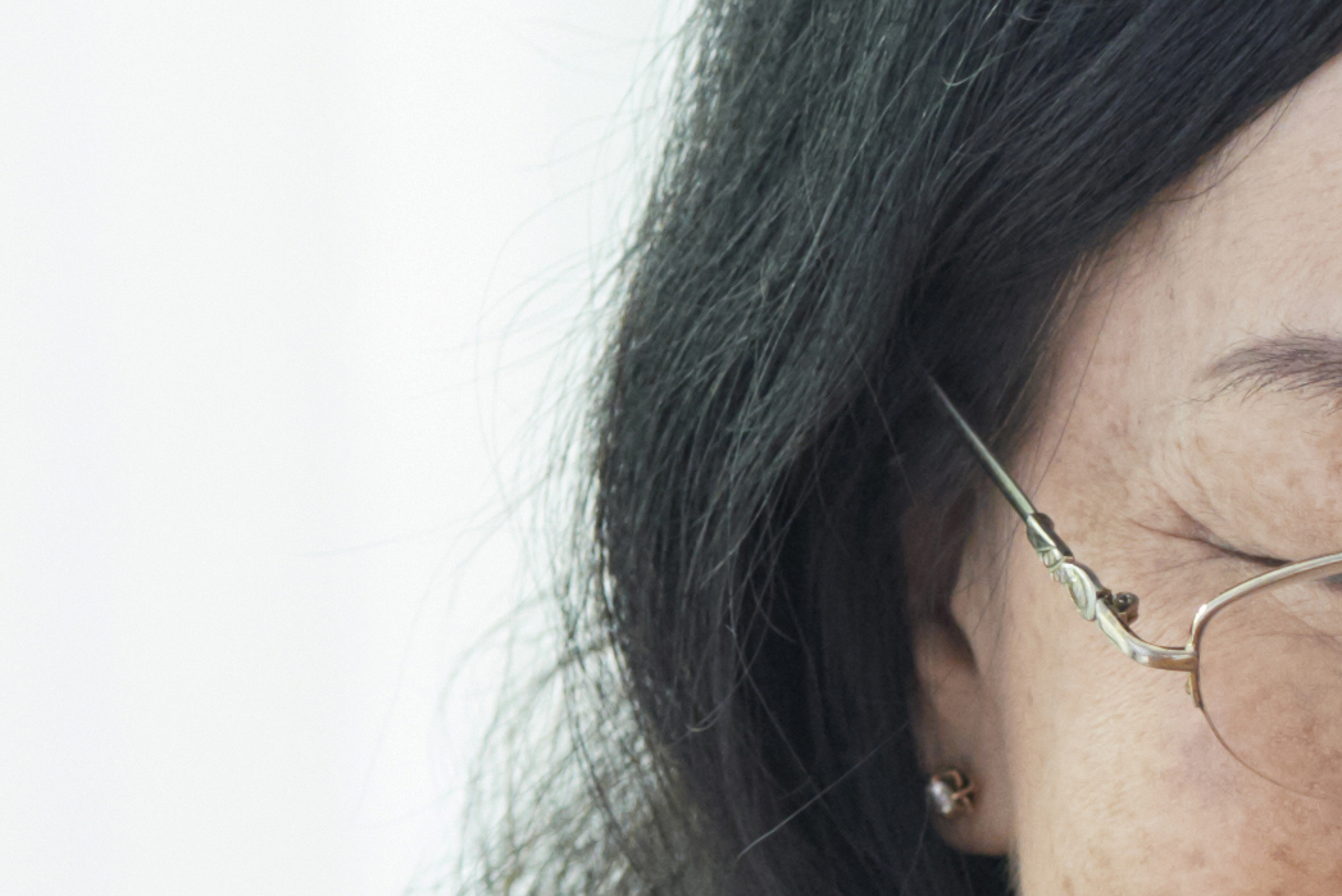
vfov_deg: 2.8
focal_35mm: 492
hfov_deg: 4.1
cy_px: 1754
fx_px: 18347
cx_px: 3268
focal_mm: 70
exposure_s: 1/80
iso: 400
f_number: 4
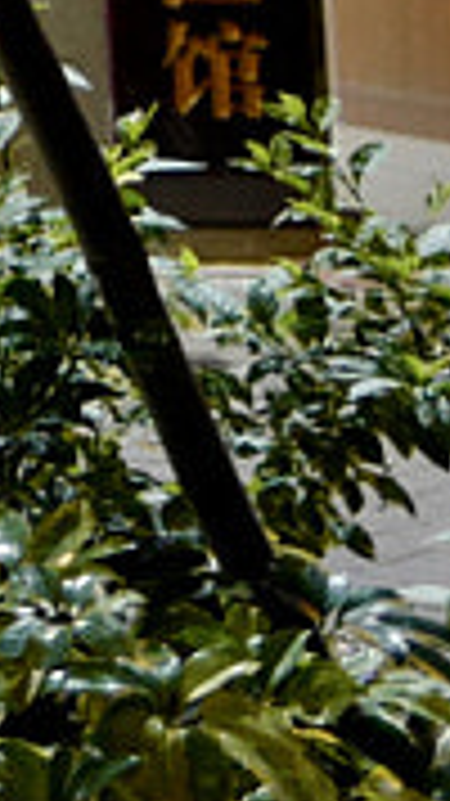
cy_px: -1080
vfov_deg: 7.6
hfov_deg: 3.9
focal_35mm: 264
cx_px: -2106
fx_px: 5605
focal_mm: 28
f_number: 1.7
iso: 800
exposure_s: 1/80
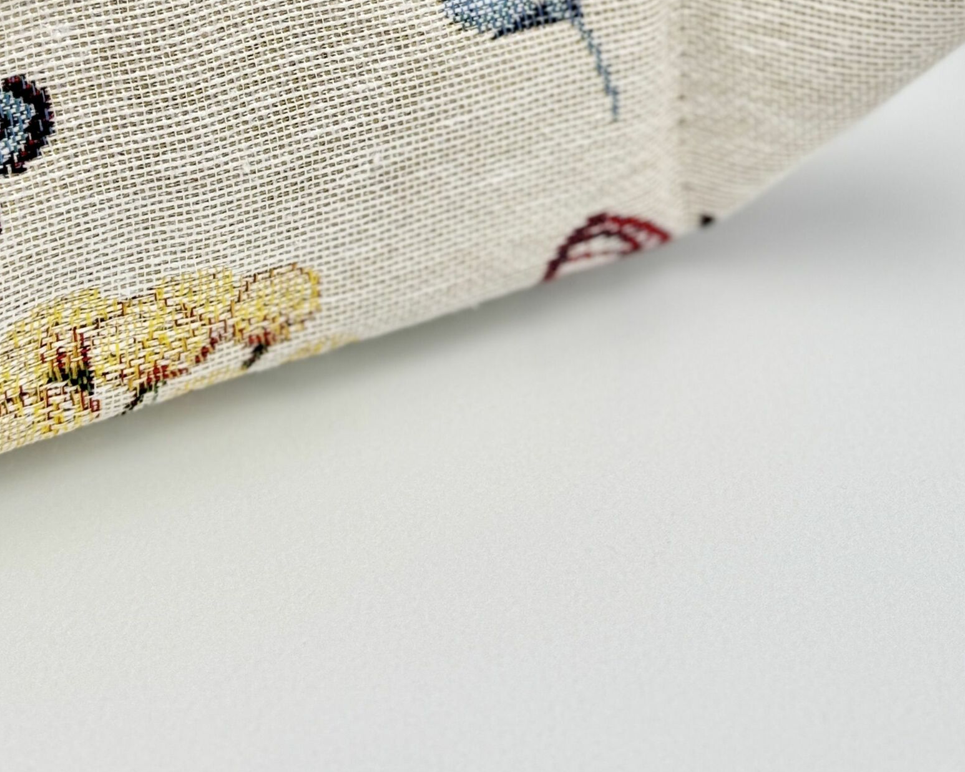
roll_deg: +0.0
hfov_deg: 19.8
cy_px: -215
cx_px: 464
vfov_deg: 15.2
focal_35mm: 97
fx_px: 2771
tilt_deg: -23.2
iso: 50
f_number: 1.78
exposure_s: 1/100
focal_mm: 6.86
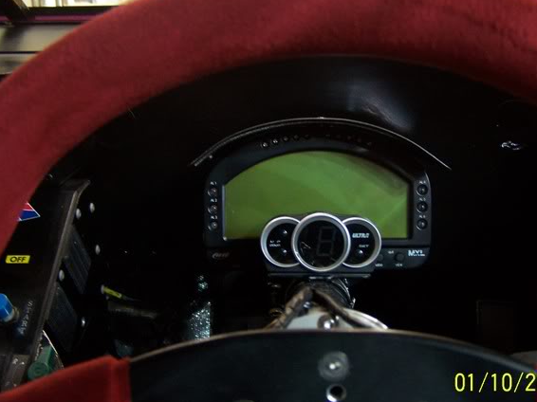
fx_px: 667
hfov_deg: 43.8
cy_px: 218
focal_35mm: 43
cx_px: 301
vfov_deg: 33.6
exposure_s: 1/8
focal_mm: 6.3
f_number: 2.8
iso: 140
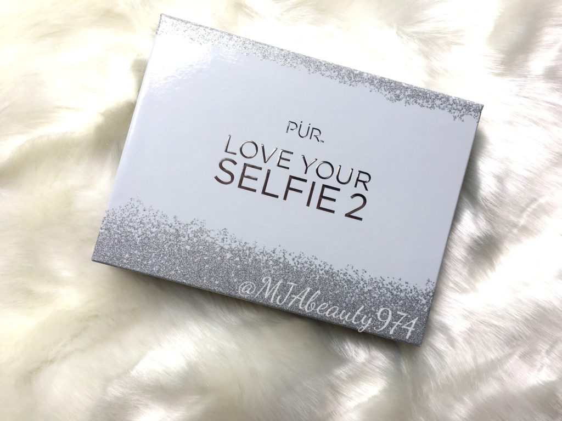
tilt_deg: -87.0
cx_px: 281
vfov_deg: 48.2
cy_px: 210
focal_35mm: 29
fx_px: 471
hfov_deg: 61.7
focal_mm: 4.15
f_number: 2.2
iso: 25
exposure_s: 1/405
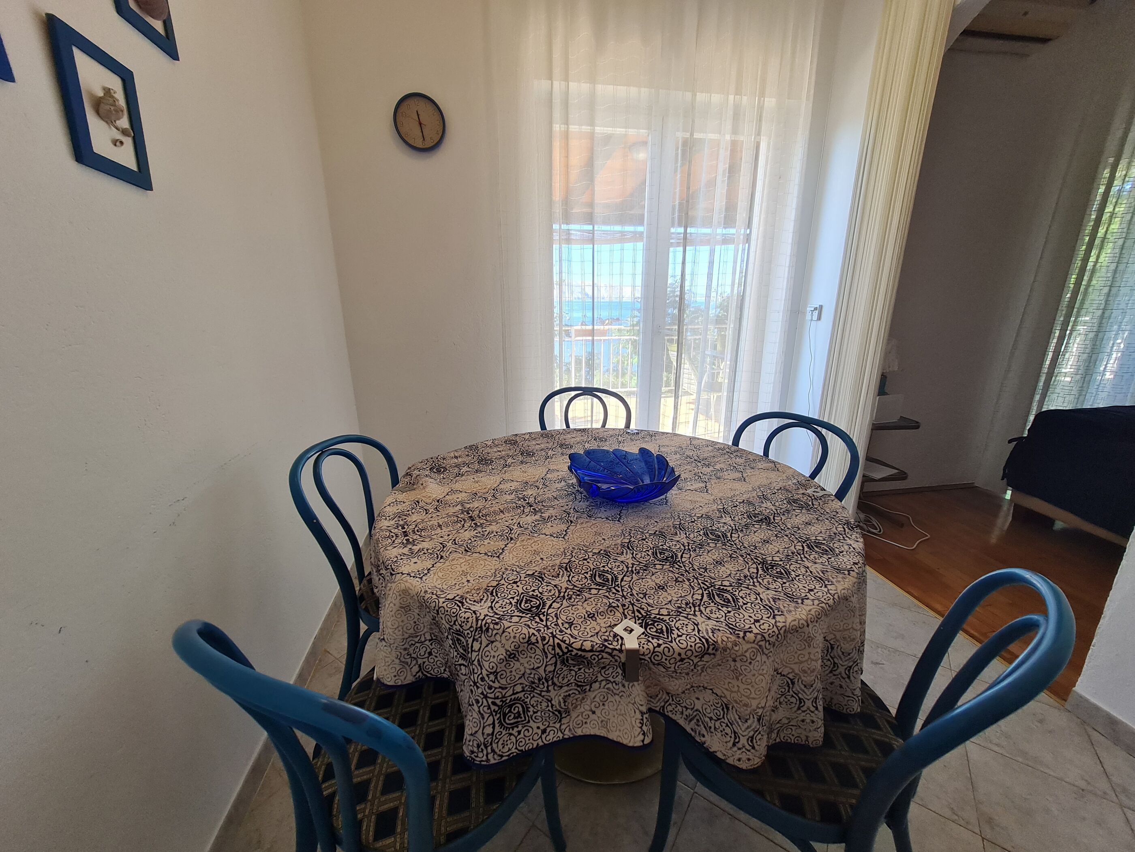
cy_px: 426
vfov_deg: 89.9
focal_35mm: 13
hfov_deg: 106.2
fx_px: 426
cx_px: 568
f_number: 2.2
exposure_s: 1/100
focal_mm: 1.74
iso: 80
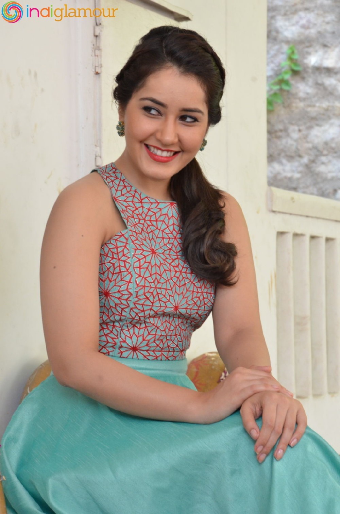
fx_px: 1602
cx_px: 170
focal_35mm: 112
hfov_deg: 12.1
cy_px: 257
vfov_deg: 18.2
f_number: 8
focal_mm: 75
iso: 2000
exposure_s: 1/125
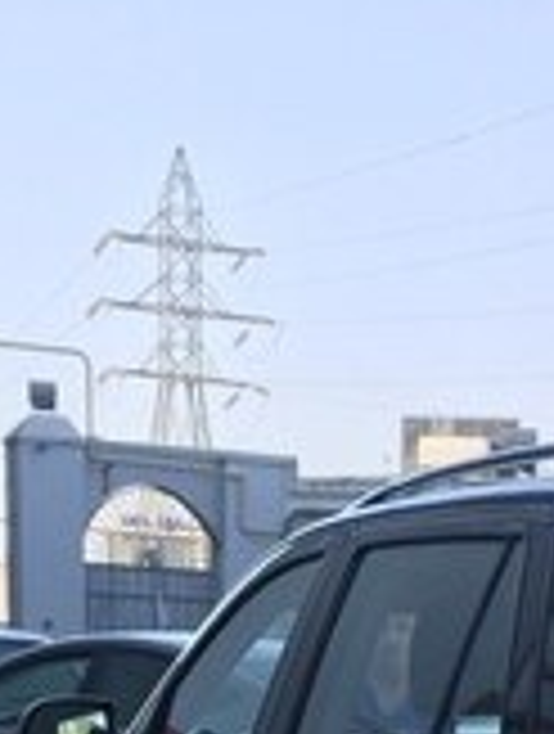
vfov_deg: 19.5
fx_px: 1871
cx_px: 459
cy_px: 1076
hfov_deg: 16.7
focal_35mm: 88
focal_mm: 4.15
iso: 25
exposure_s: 1/538
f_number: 2.2
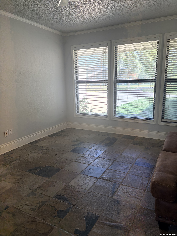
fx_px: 177
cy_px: 118
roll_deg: +1.1
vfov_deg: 67.3
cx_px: 88
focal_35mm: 26
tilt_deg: -12.5
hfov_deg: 53.1
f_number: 1.6
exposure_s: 1/199
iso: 64
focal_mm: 5.96
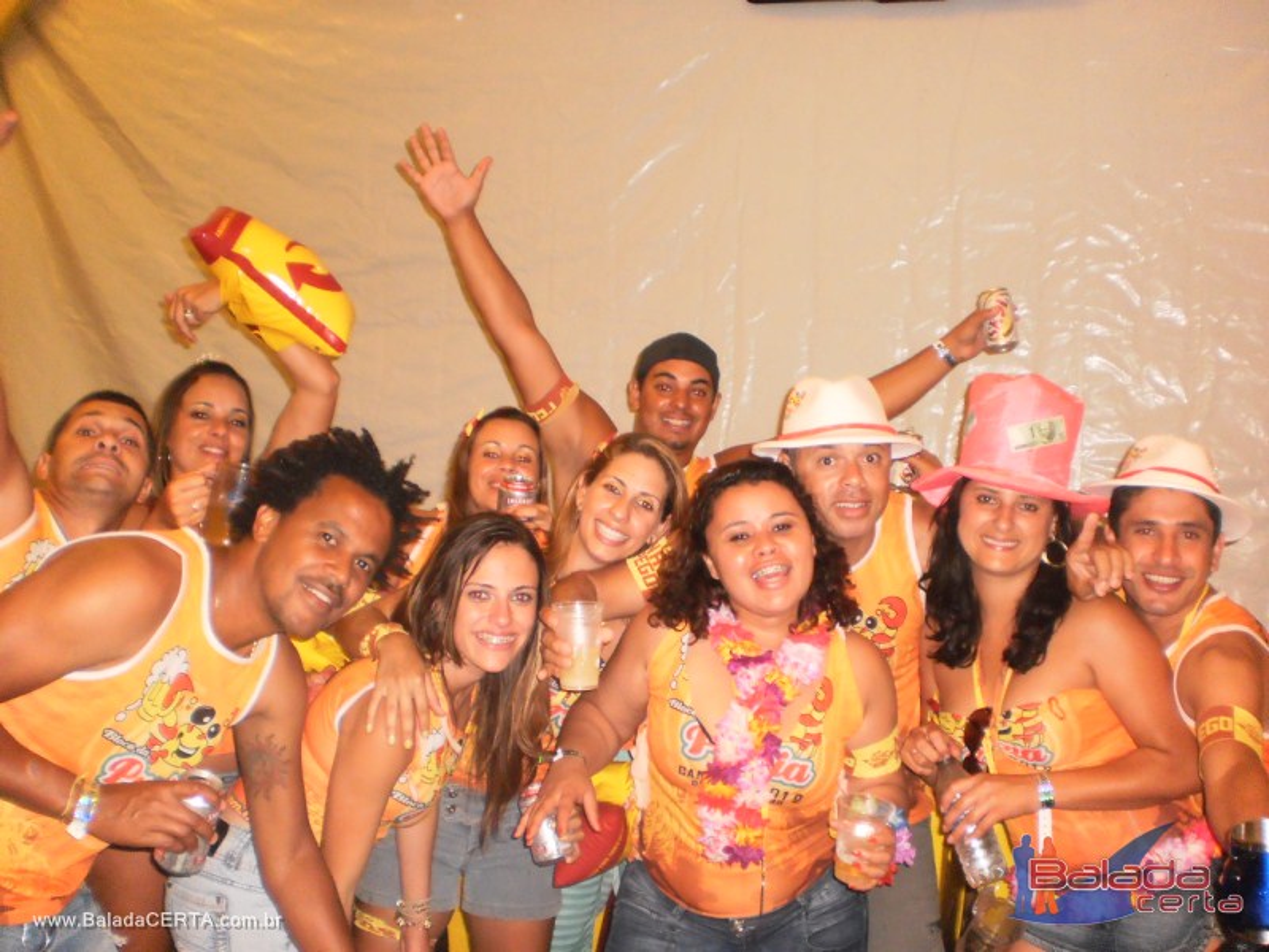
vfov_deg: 39.7
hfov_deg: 51.4
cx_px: 634
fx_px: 1320
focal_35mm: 36
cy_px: 476
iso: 500
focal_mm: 6.3
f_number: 3.1
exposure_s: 1/30
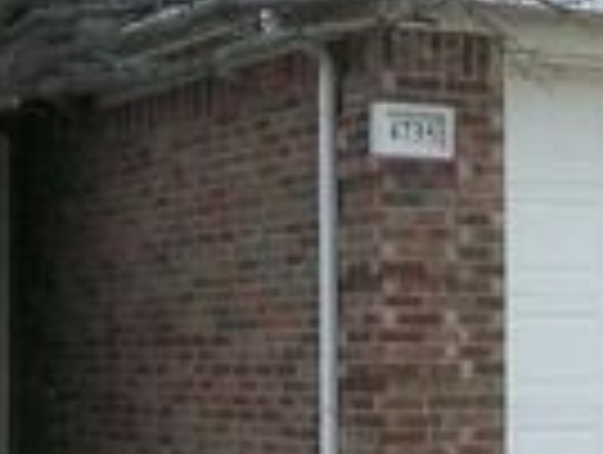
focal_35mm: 119
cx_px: 310
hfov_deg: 16.5
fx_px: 2077
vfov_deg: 12.5
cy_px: 312
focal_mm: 5.7
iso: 228
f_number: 2.8
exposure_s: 1/500
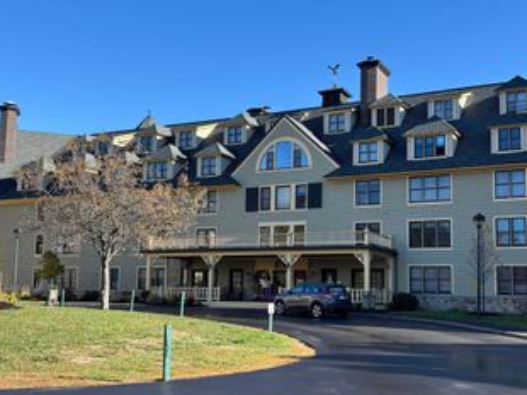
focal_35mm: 42
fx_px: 639
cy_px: 215
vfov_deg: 34.3
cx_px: 299
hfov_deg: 44.7
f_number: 1.6
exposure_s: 1/1279
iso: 50
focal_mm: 5.96
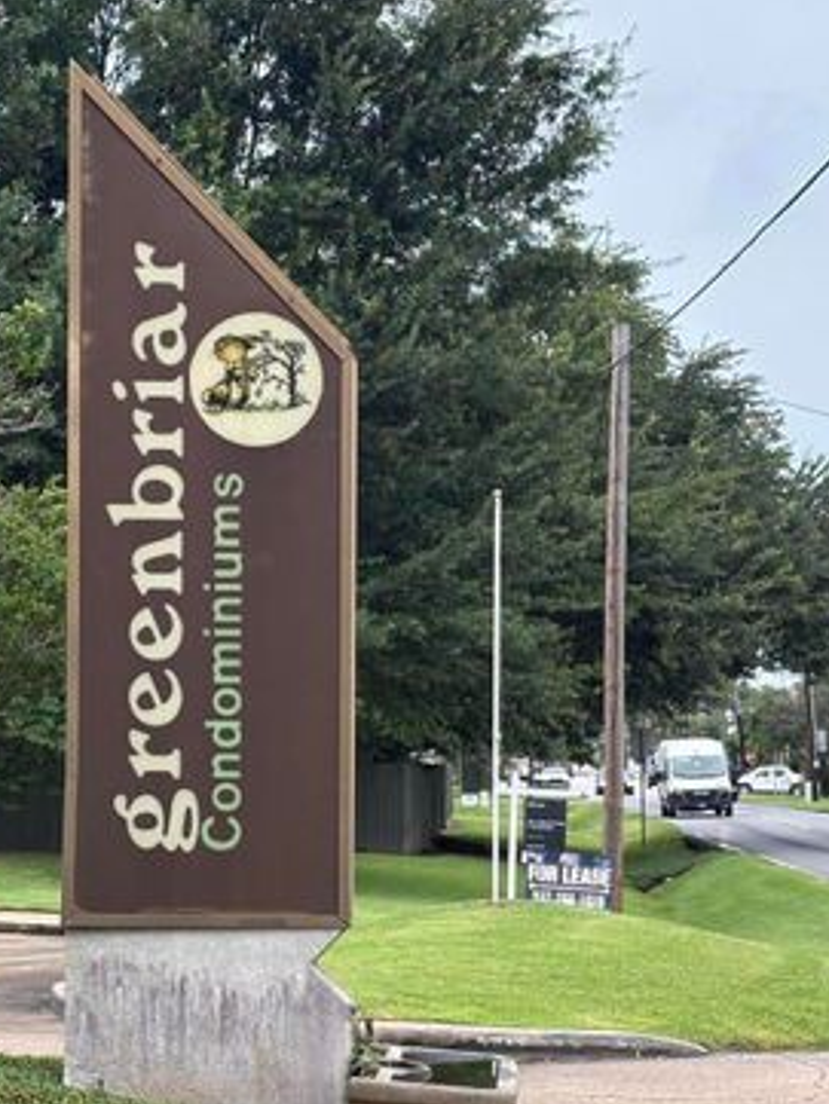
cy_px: 665
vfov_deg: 20.4
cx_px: 184
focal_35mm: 96
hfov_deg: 15.3
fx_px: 3064
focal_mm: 5.96
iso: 40
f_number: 1.6
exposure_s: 1/576
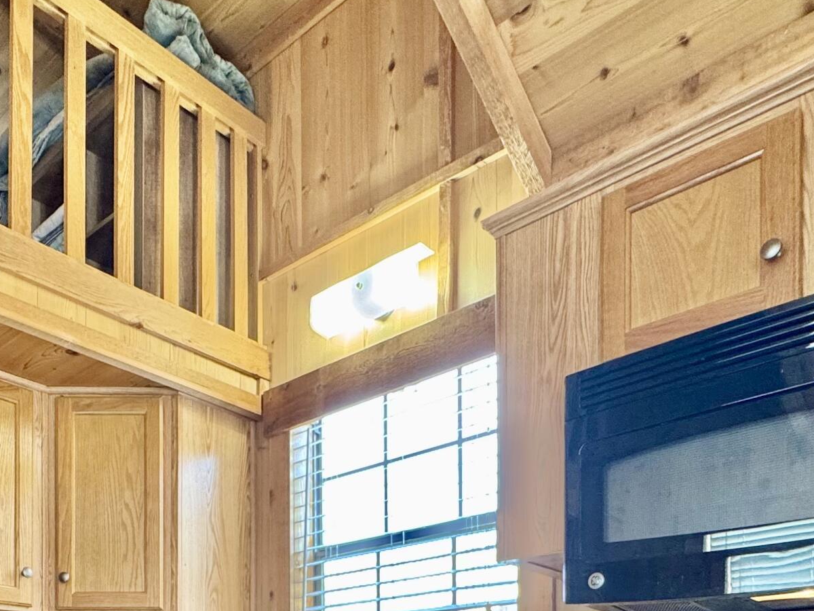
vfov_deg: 33.2
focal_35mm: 35
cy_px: 735
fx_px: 823
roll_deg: +0.5
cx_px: 275
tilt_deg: -0.9
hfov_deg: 51.7
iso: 160
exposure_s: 1/60
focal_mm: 2.22
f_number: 2.2
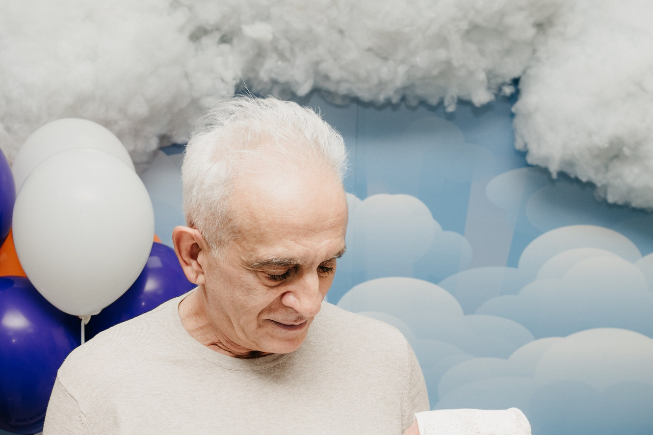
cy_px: 395
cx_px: 323
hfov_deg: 29.7
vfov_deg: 19.6
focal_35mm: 68
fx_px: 1233
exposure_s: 1/160
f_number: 4.5
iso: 160
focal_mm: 34
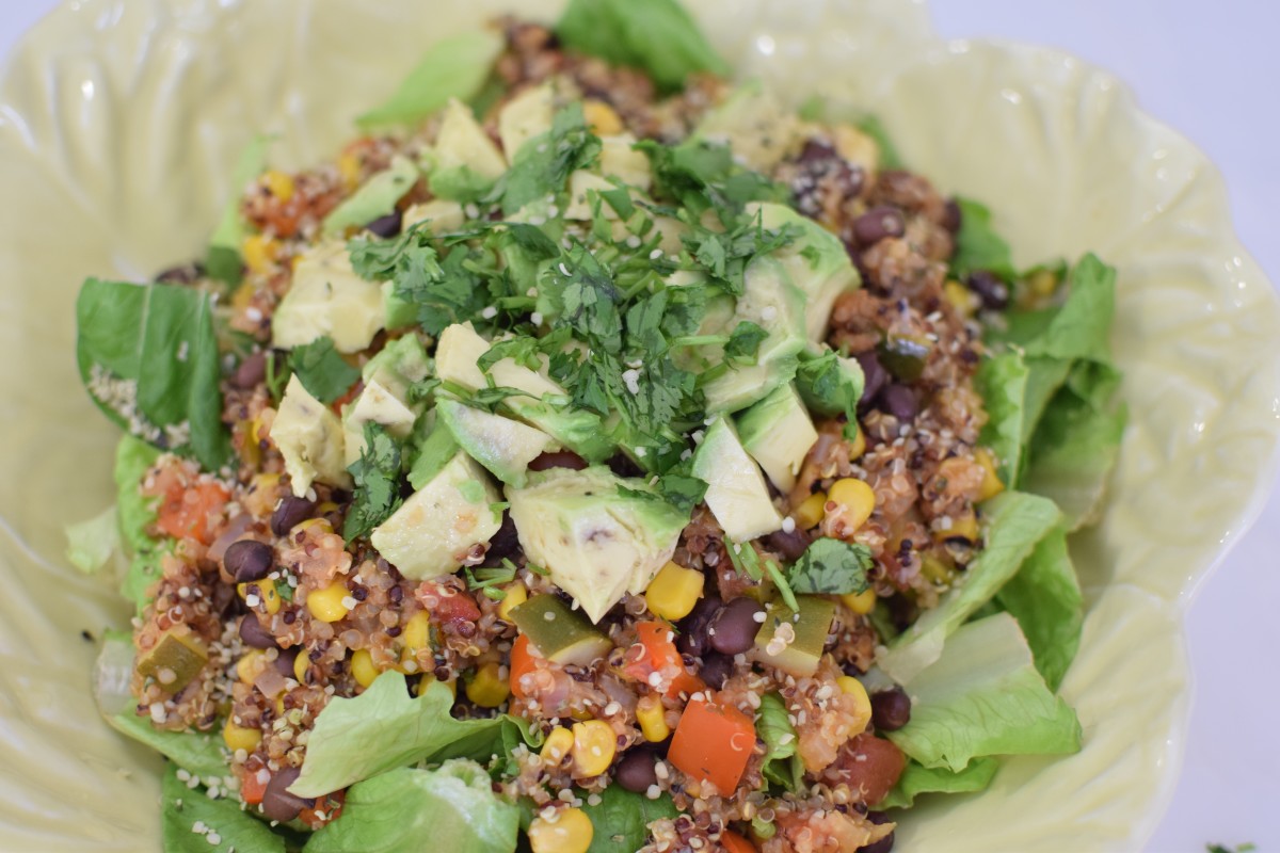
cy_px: 426
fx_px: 1867
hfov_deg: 37.9
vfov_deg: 25.8
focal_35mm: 52
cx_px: 640
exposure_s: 1/80
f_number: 2.8
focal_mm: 35
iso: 500
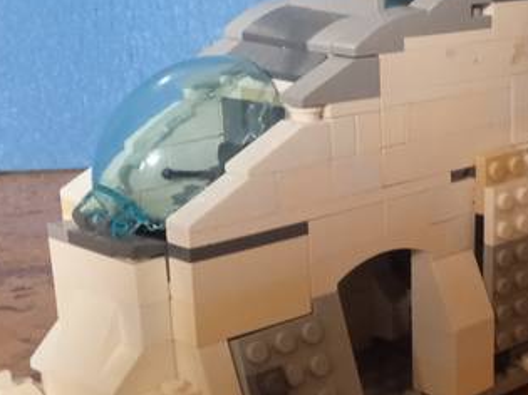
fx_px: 1220
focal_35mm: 80
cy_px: 305
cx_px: 597
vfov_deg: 18.3
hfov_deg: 22.8
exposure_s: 1/20
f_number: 2.2
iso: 785
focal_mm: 3.43
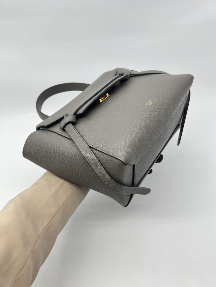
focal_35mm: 26
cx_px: 108
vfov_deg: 67.3
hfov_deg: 53.1
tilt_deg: -42.0
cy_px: 144
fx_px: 216
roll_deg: +7.8
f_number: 1.5
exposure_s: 1/100
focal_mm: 5.7
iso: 40
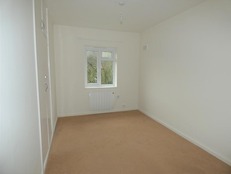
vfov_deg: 66.0
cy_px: 87
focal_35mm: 20
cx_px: 116
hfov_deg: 81.7
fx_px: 133
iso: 80
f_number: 2.8
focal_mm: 3.6
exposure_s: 1/50
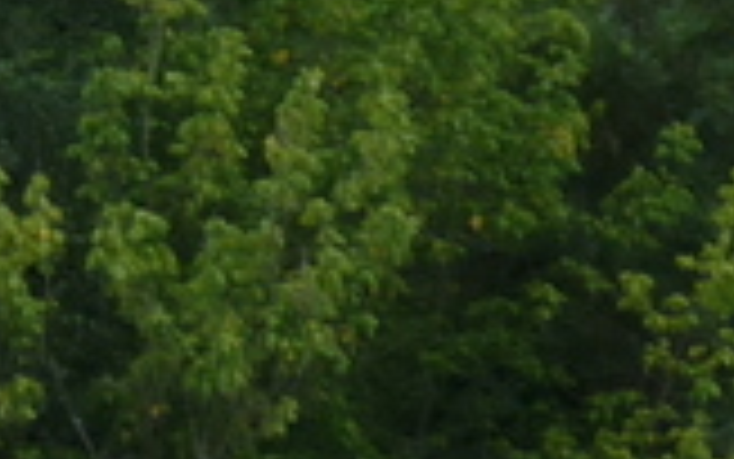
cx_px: -1036
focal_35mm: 811
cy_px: -1076
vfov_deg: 1.6
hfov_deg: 2.6
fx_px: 16229
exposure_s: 1/200
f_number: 4.3
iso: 80
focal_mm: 17
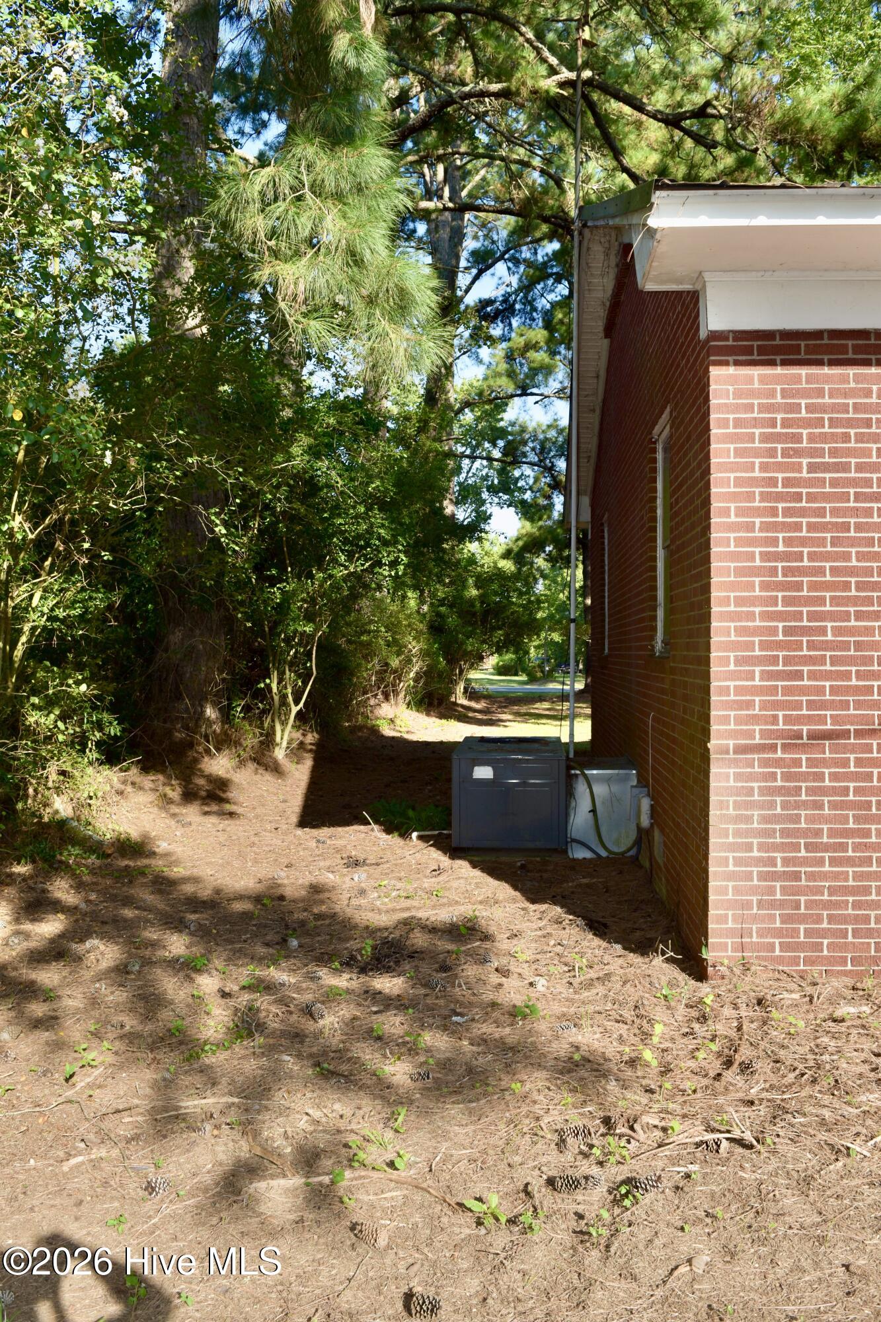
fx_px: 991
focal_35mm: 27
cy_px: 661
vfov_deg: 67.4
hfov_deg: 47.9
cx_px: 440
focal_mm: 18
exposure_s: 1/200
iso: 100
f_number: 6.7
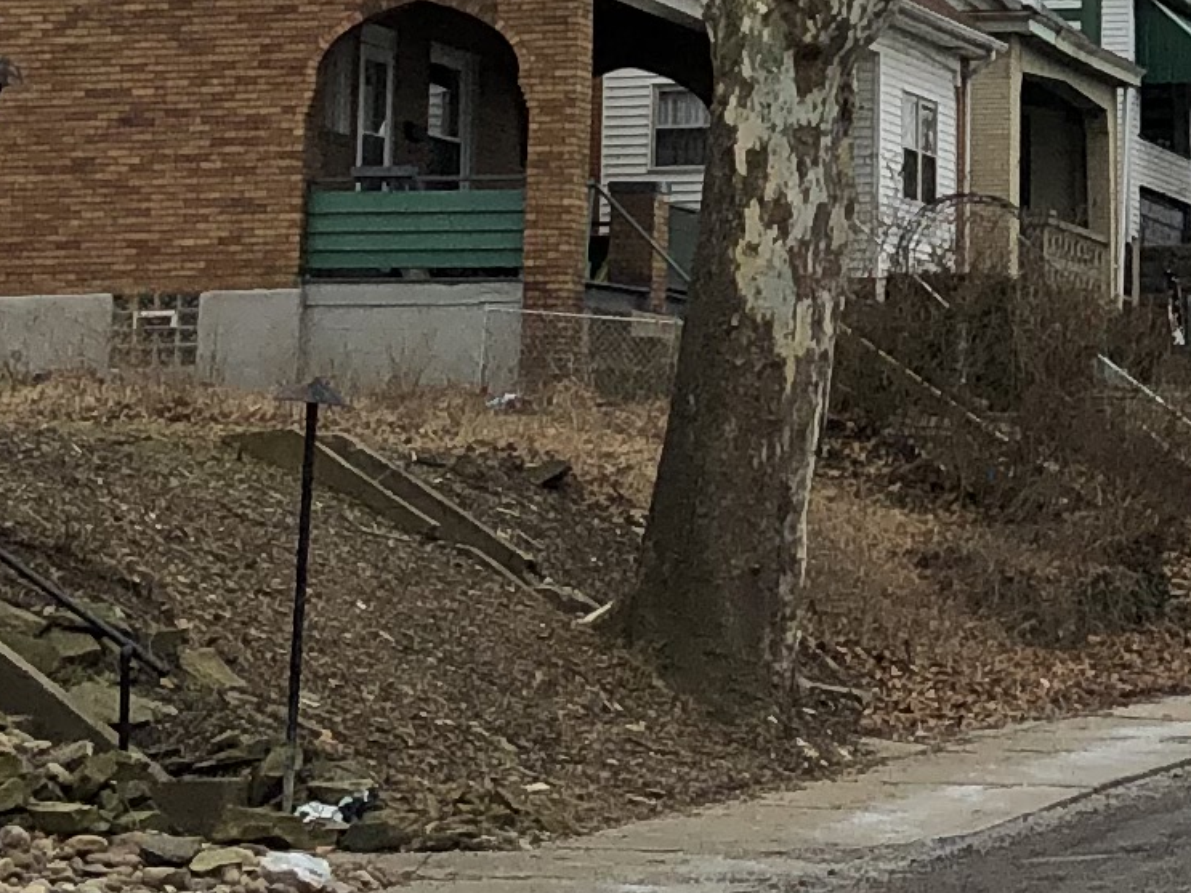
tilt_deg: +12.4
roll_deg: +0.8
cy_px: -475
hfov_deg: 12.7
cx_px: 1444
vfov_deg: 9.5
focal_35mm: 152
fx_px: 5229
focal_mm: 3.99
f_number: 1.8
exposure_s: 1/615
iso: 20
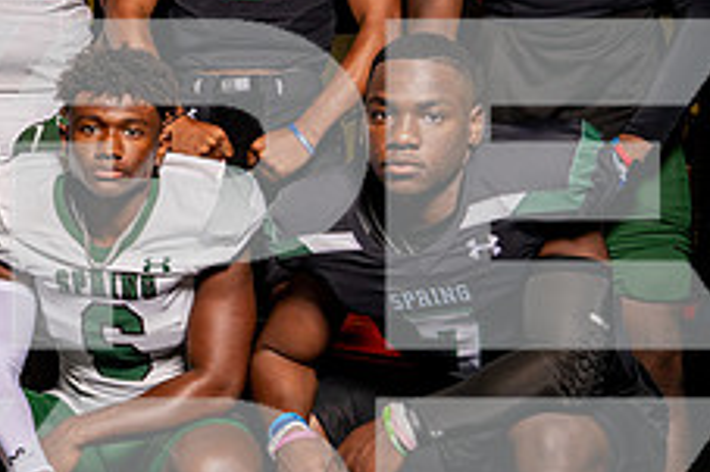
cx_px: -50
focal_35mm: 64
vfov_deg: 21.2
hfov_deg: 28.8
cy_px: 186
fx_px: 1261
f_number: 7.1
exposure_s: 1/400
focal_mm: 25
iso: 320
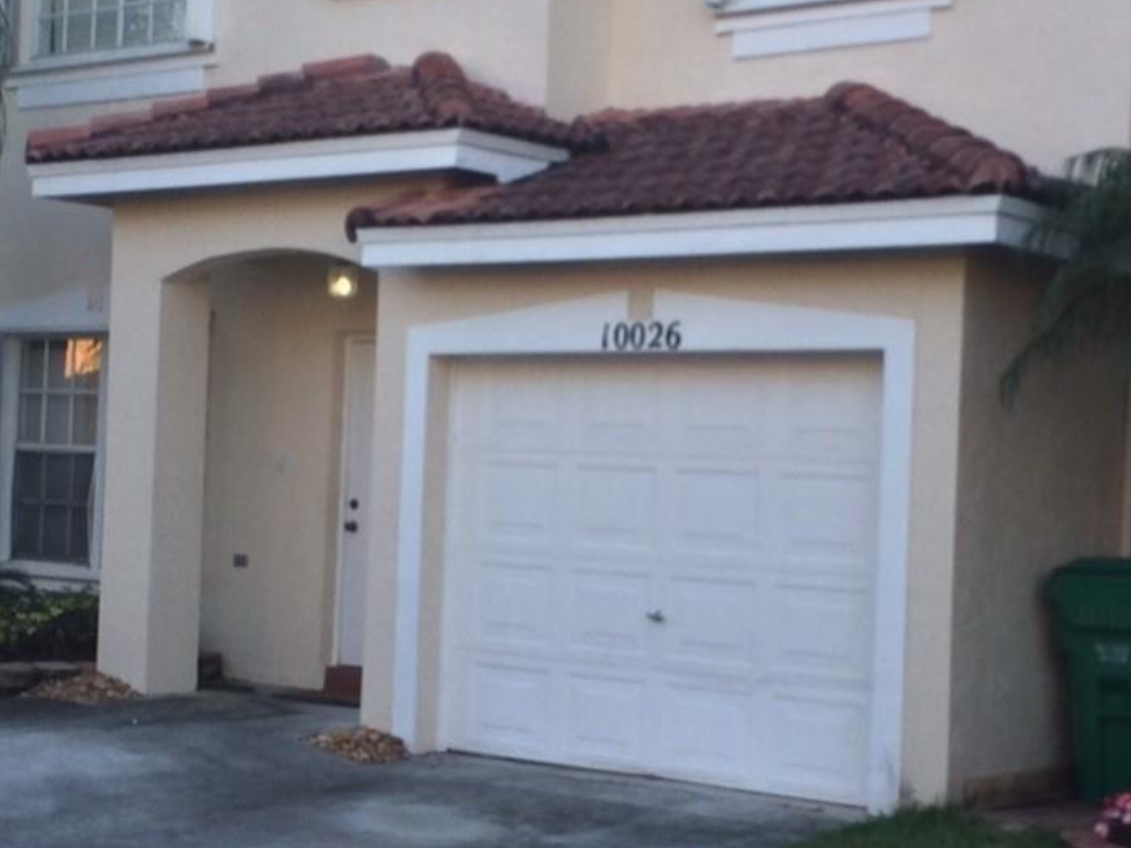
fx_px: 2254
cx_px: 557
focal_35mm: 69
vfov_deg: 21.3
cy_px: 463
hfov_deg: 28.2
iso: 32
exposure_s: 1/265
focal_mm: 4.12
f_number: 2.2
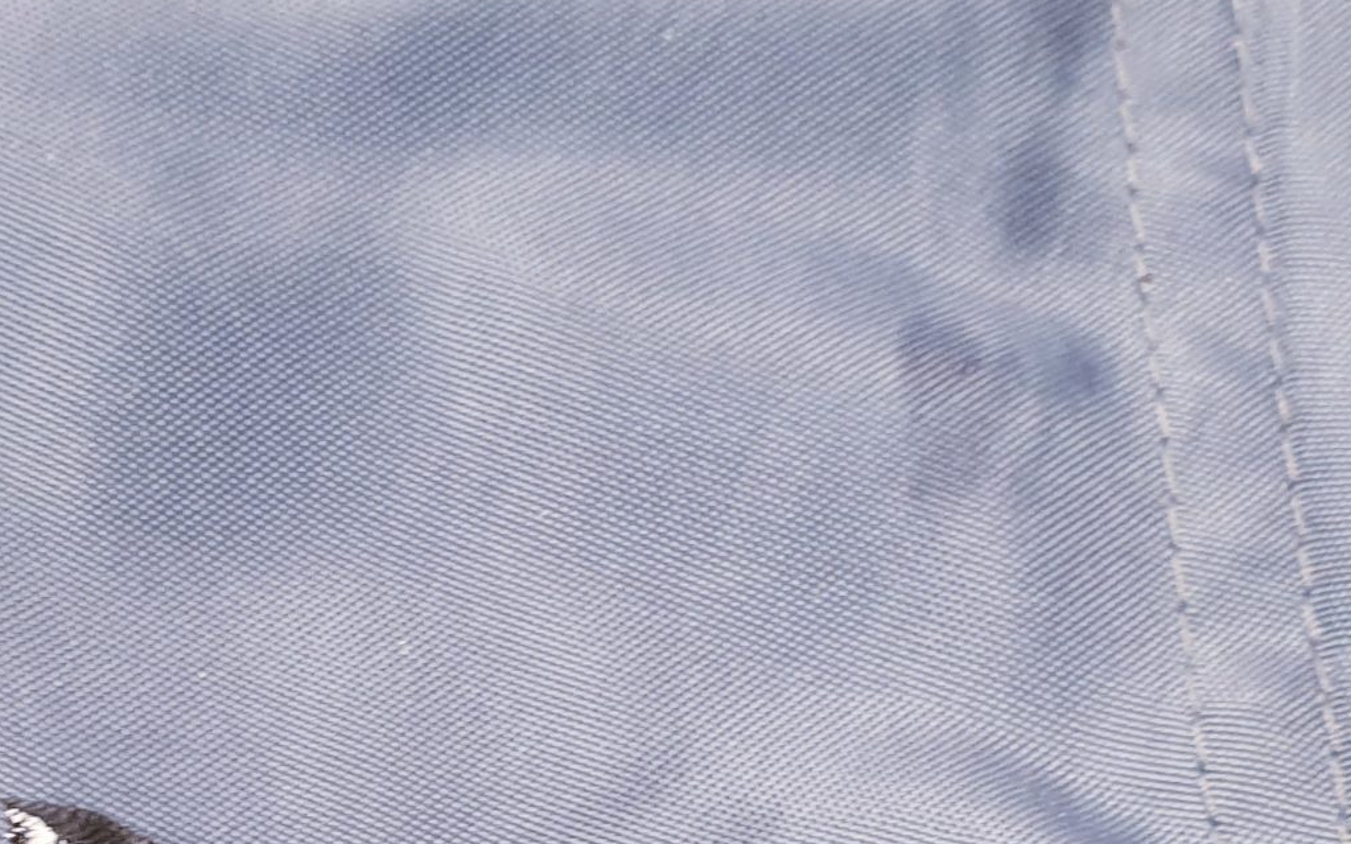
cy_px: 1067
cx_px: 394
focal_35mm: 69
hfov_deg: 29.5
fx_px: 2540
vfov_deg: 17.8
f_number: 2.4
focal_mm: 4.3
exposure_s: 1/50
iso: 125
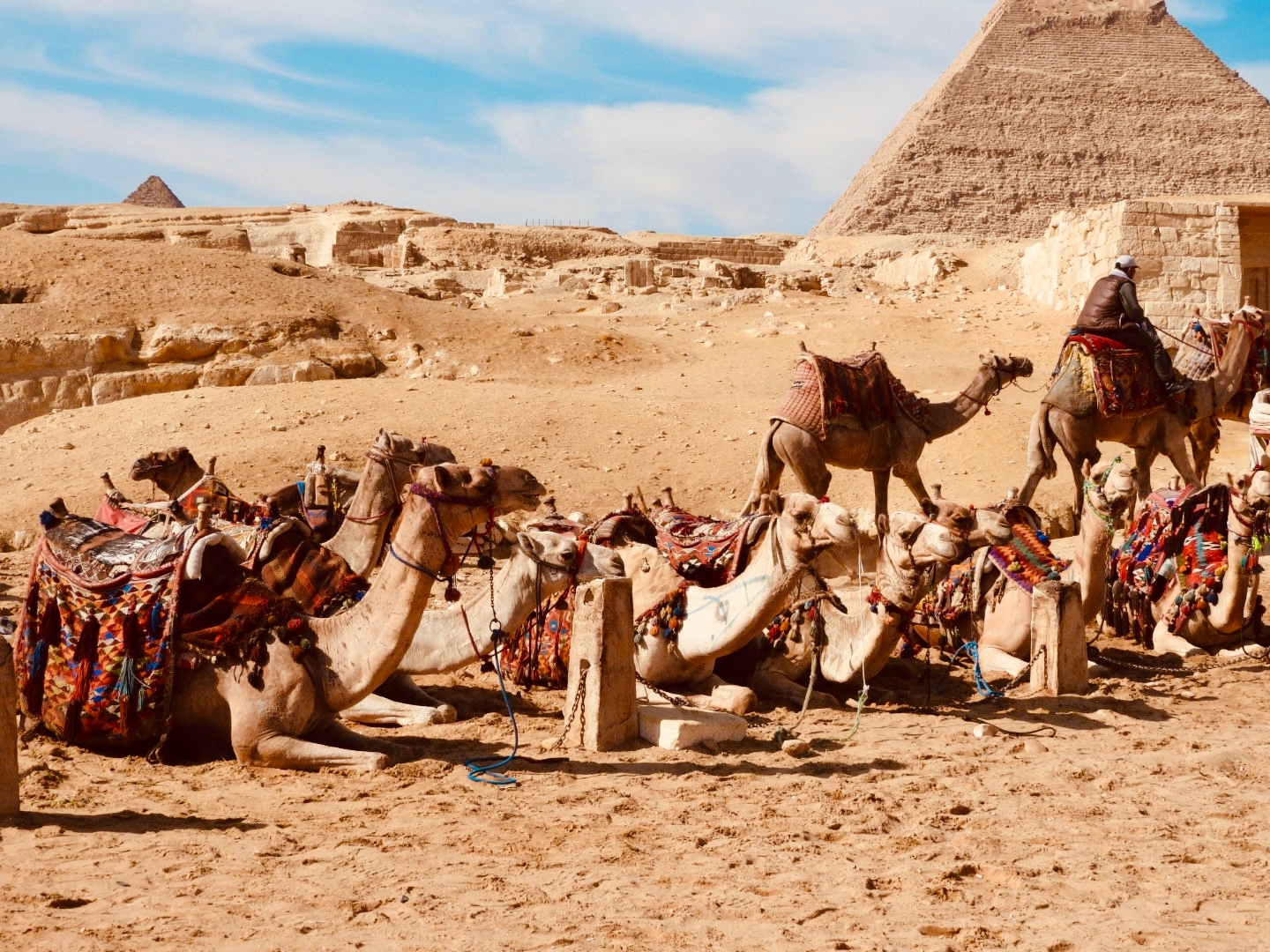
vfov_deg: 29.1
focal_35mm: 50
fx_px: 1834
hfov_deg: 38.2
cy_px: 476
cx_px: 635
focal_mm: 8.9
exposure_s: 1/1600
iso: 100
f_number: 4
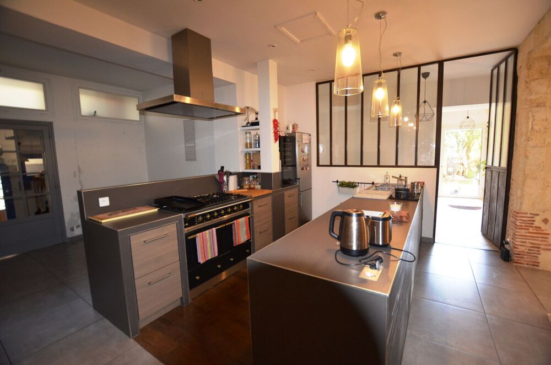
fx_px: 229
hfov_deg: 100.5
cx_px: 276
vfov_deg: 77.1
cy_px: 182
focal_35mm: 15
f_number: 3.5
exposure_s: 1/60
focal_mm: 10
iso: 800
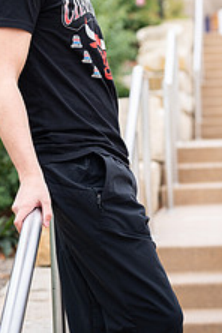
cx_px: 98
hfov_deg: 8.0
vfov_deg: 11.8
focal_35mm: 172
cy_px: 6
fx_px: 1591
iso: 50
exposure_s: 1/125
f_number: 3.5
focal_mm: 85
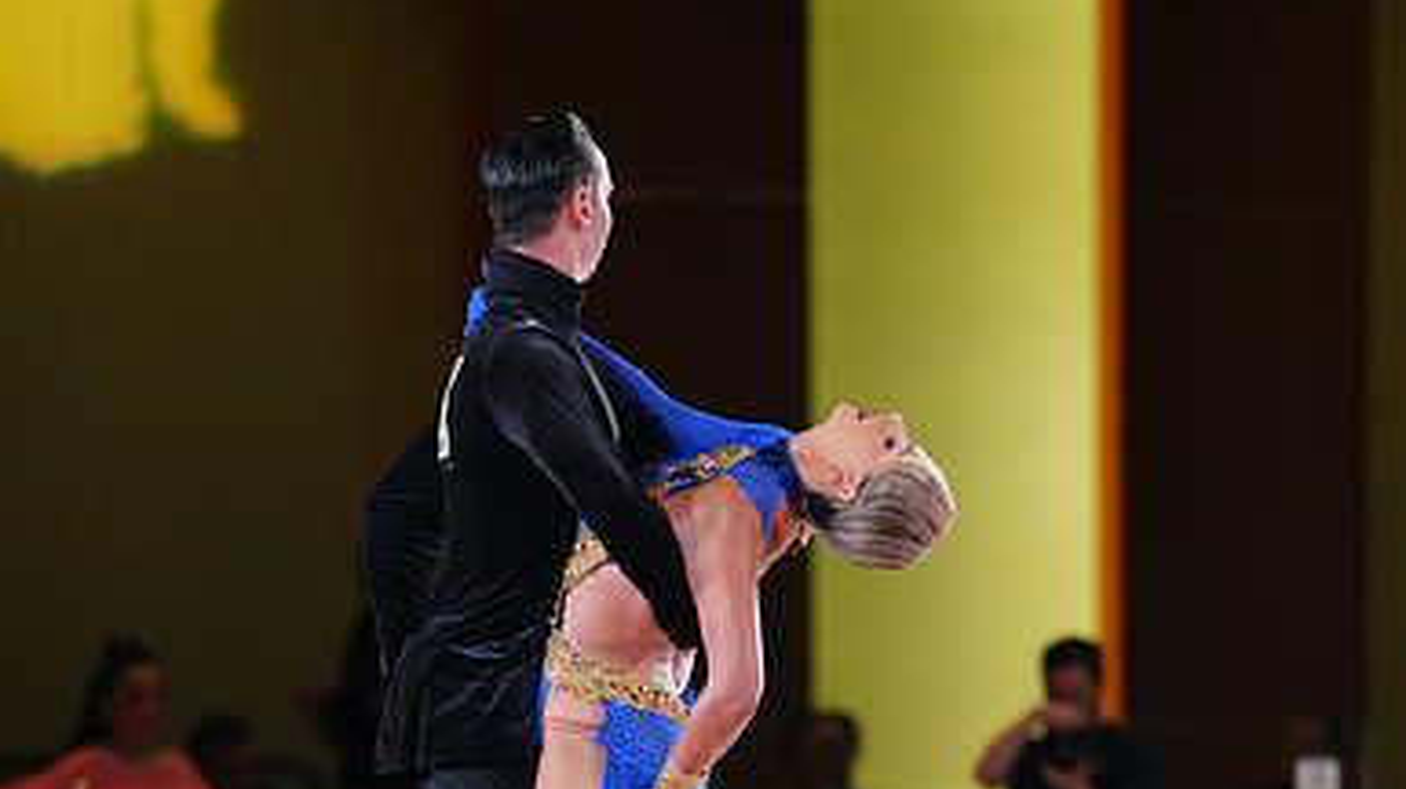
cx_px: 703
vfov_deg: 3.8
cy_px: 986
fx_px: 11774
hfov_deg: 6.8
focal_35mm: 316
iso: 2000
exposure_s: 1/400
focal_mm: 200
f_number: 2.8
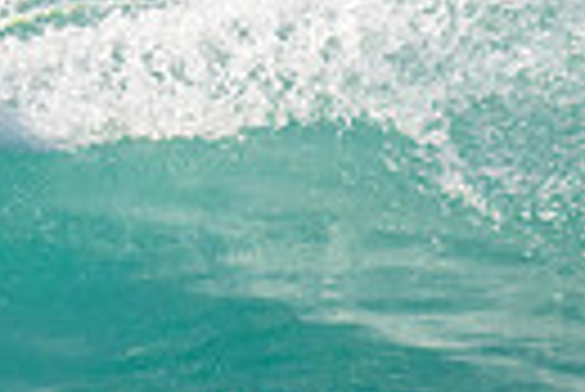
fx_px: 62908
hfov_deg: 0.5
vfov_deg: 0.4
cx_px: -659
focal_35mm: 3867
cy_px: -54
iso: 1000
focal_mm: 630
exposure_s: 1/2000
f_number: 11
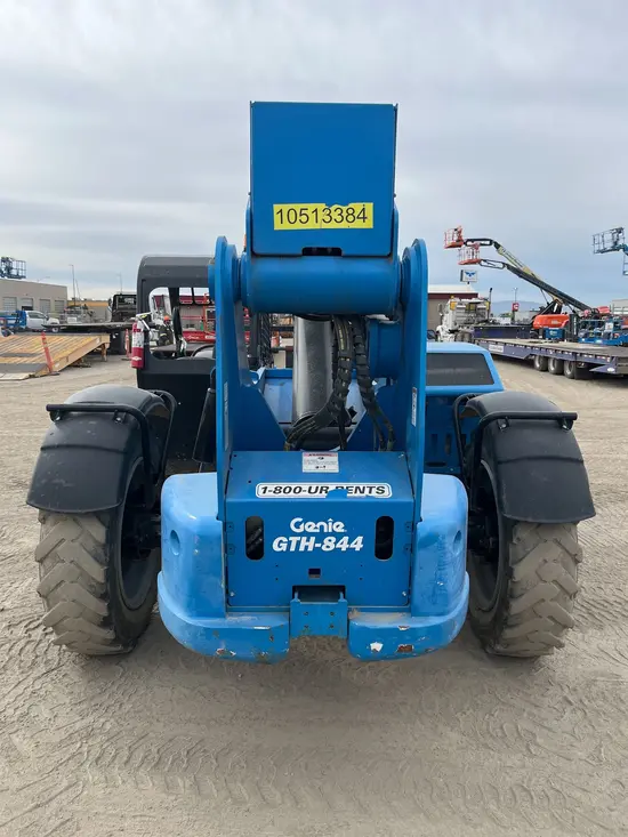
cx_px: 314
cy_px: 418
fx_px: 629
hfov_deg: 53.1
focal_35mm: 26
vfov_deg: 67.3
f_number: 1.6
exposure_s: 1/2513
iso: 50
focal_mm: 5.1
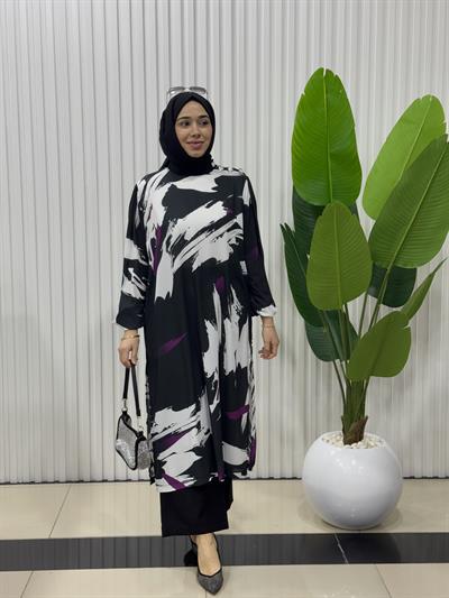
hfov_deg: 30.3
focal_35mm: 48
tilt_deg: -6.2
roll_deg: +0.0
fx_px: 830
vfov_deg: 39.6
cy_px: 299
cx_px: 224
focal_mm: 6.76
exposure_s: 1/50
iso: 160
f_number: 1.78
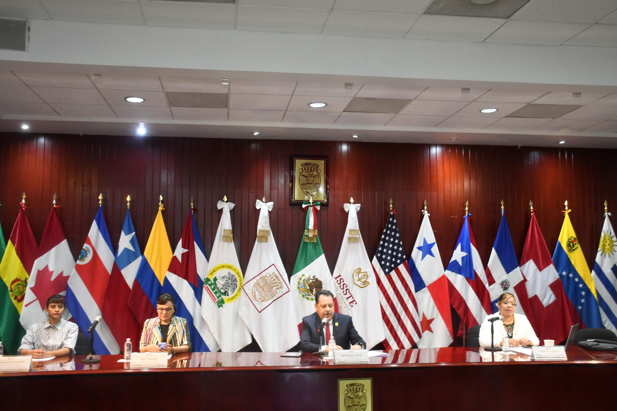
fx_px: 583
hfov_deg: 55.8
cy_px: 206
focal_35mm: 34
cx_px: 308
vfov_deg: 38.9
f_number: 5
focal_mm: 23
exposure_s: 1/50
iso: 800
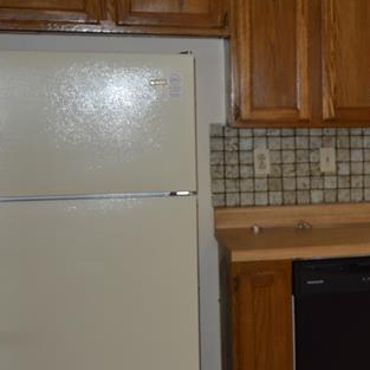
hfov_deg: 19.9
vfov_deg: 23.0
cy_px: 167
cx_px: 558
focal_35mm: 75
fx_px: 907
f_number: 3.5
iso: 100
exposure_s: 1/50
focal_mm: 18
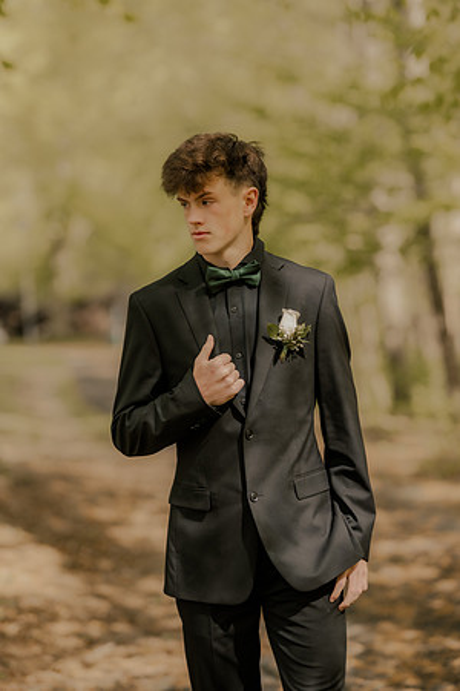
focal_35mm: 85
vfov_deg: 23.9
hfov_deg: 16.1
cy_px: 346
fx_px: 1629
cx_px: 230
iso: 100
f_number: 2
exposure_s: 1/640
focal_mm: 85
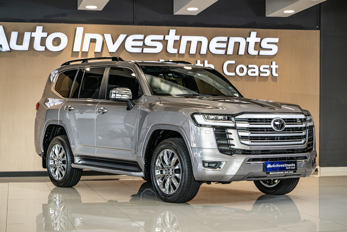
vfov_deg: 18.2
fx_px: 723
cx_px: 174
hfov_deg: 27.0
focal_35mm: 75
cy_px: 116
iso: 320
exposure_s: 1/125
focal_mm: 75
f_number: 4
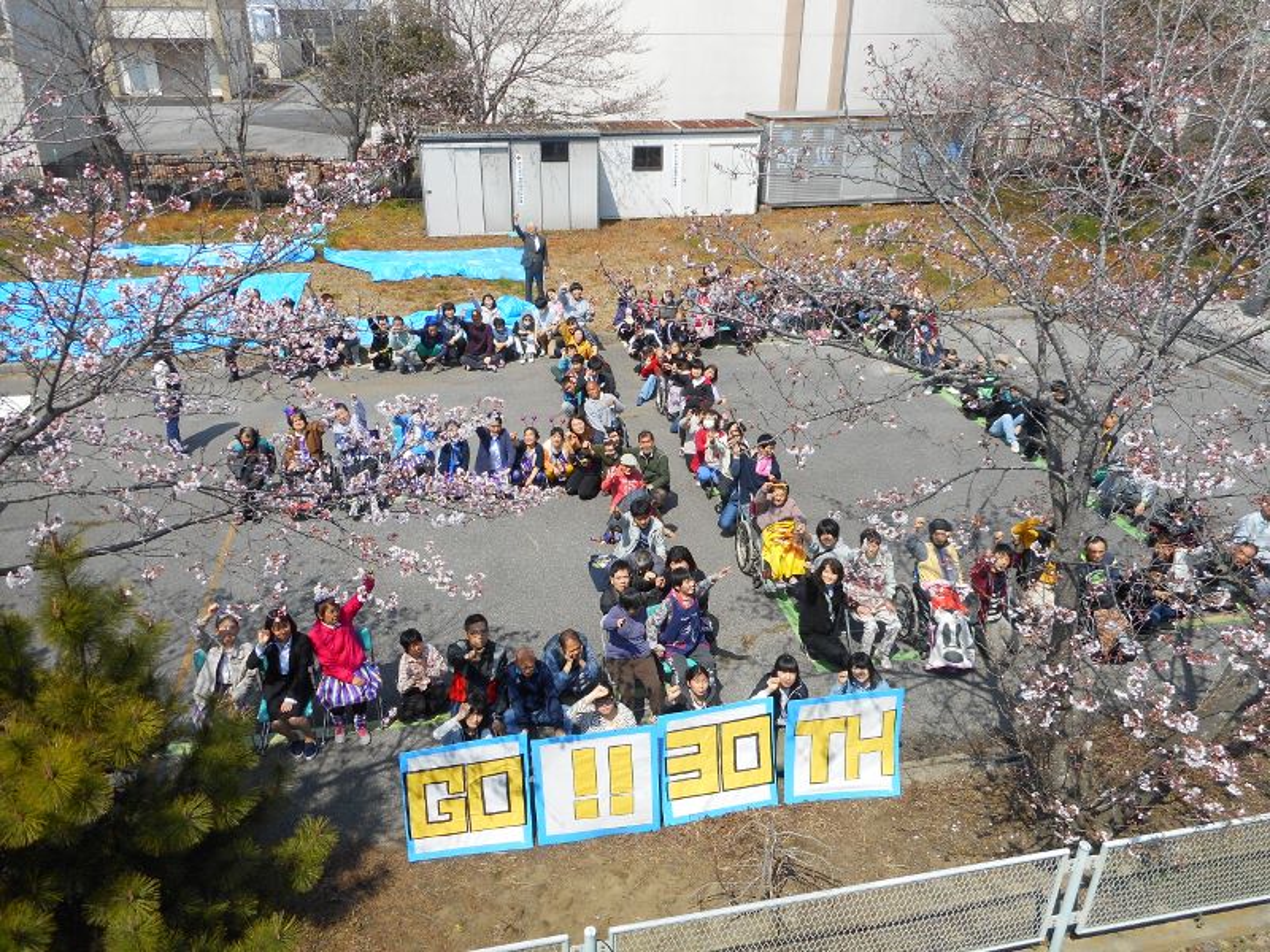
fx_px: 917
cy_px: 476
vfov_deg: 54.9
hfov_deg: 69.4
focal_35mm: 25
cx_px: 635
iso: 80
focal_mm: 4.5
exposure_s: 1/800
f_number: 3.7
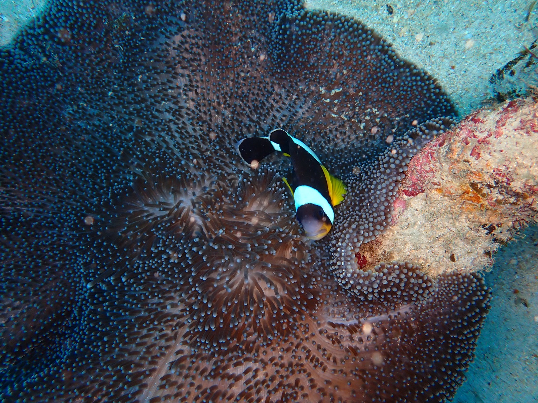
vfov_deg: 54.9
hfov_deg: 69.4
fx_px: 389
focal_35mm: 25
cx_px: 269
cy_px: 202
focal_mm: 4.5
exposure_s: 1/125
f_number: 2.8
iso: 160
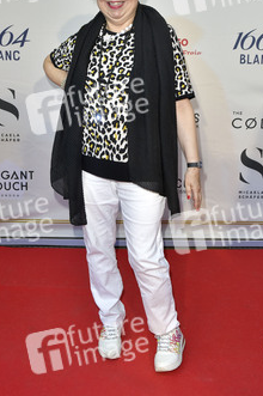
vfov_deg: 54.2
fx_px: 384
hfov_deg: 37.8
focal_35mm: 35
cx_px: 122
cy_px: 166
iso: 800
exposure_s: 1/125
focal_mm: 29
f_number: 6.3
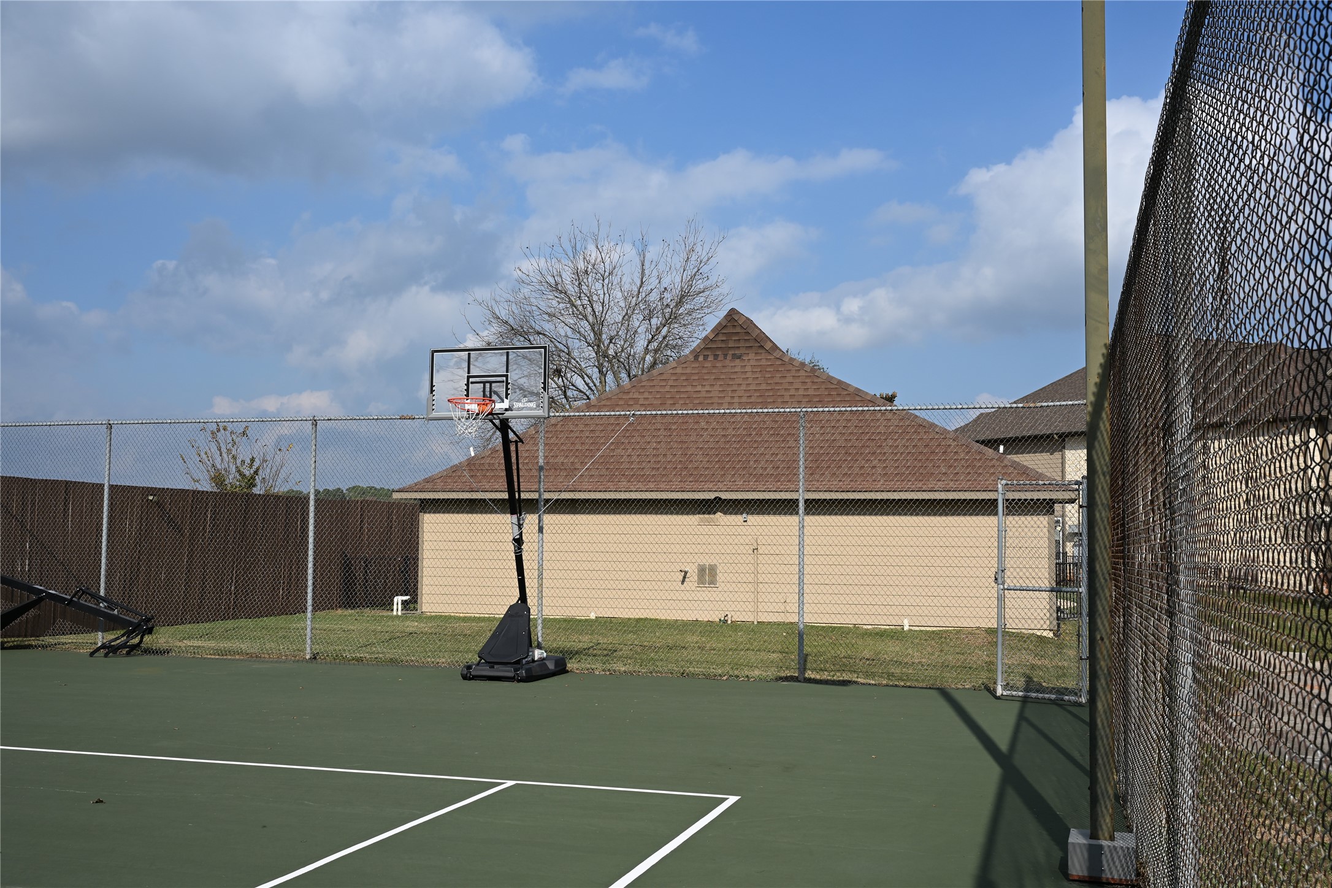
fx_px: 1295
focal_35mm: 35
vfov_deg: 37.9
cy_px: 444
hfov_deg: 54.4
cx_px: 666
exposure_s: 1/250
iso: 110
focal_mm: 35
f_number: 11
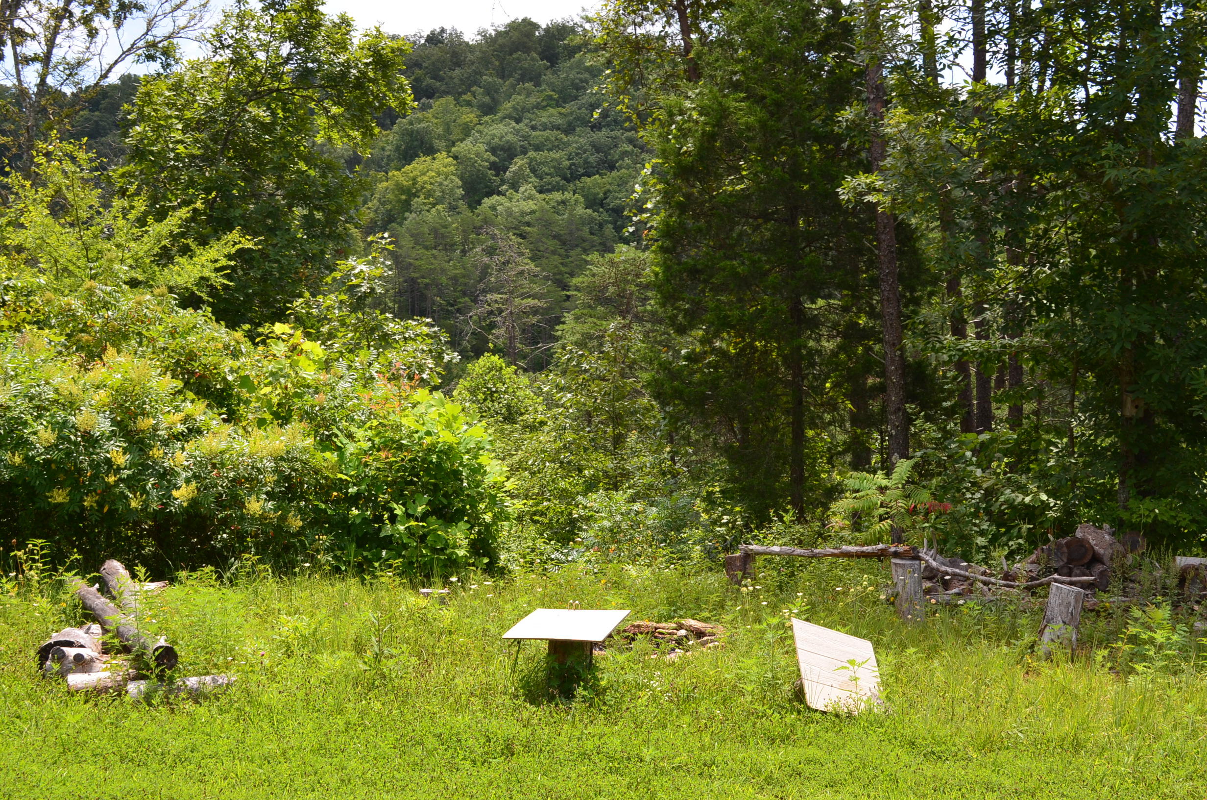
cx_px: 604
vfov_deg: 31.8
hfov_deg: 46.5
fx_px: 1405
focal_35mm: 42
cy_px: 400
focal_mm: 28
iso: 400
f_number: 10
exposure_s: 1/200
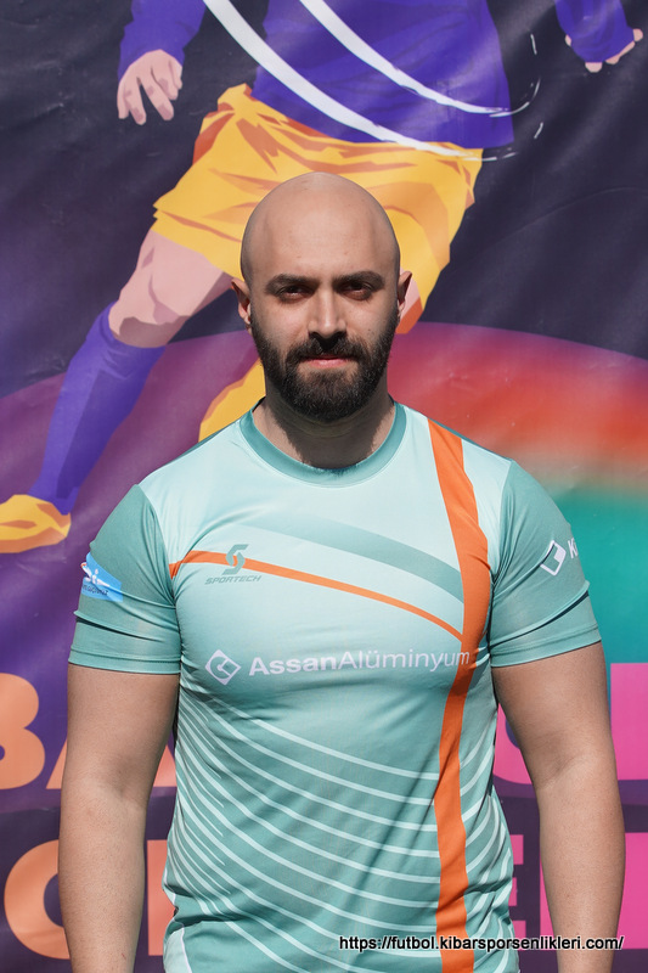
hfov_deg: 13.0
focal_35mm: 105
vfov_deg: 19.5
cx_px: 324
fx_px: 2836
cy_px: 486
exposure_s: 1/1000
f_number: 5
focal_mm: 70
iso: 100
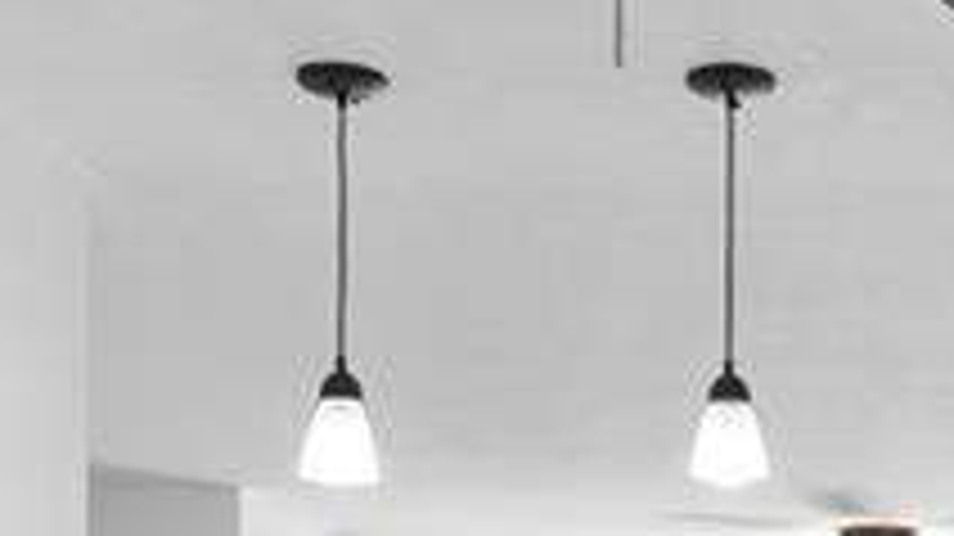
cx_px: 900
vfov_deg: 13.9
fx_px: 2048
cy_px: 811
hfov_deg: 25.2
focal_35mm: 81
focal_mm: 16
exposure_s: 1/25
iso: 400
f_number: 8
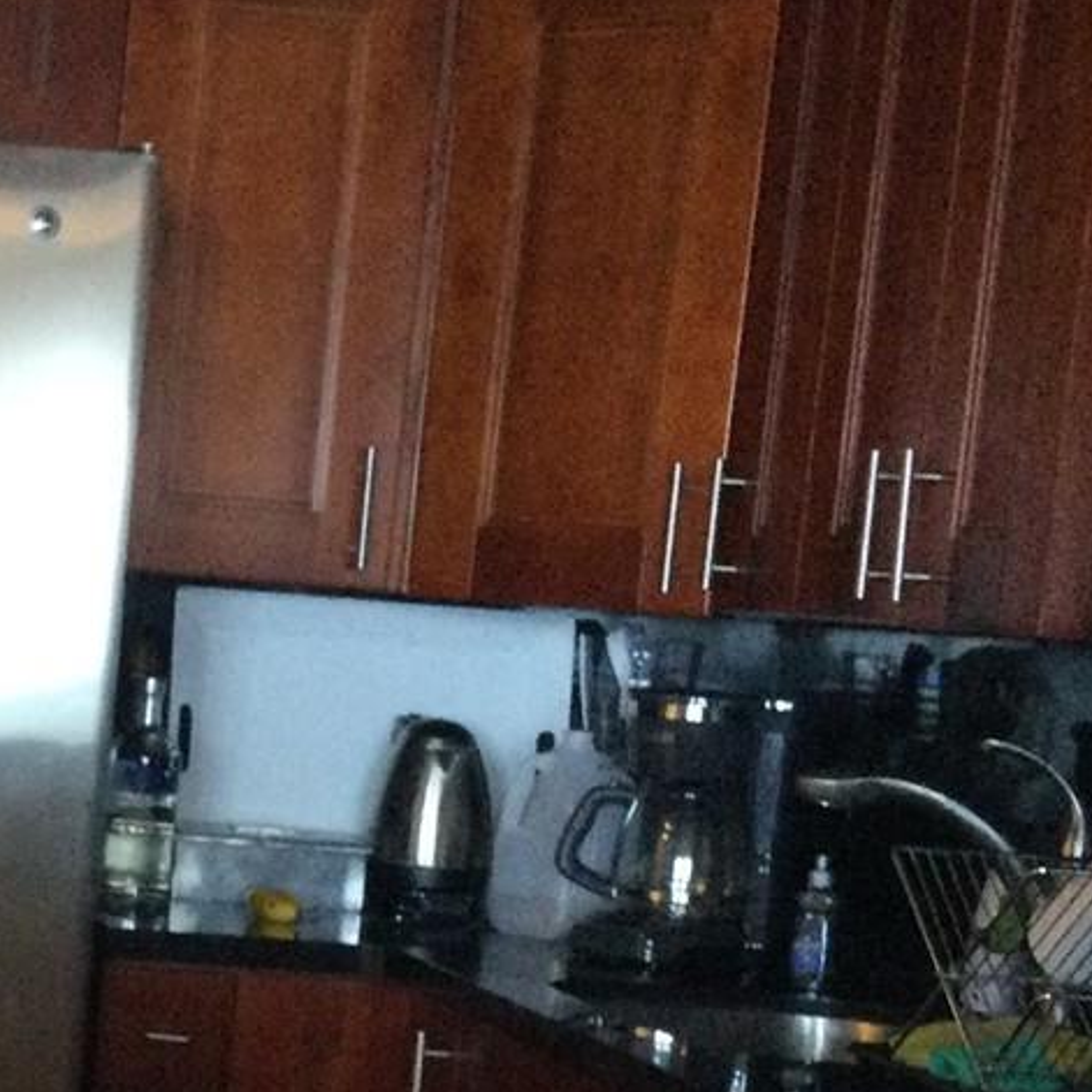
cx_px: -169
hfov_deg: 17.9
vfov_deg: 18.3
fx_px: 3319
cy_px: 1009
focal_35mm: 93
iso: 200
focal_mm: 3.3
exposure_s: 1/30
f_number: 2.4
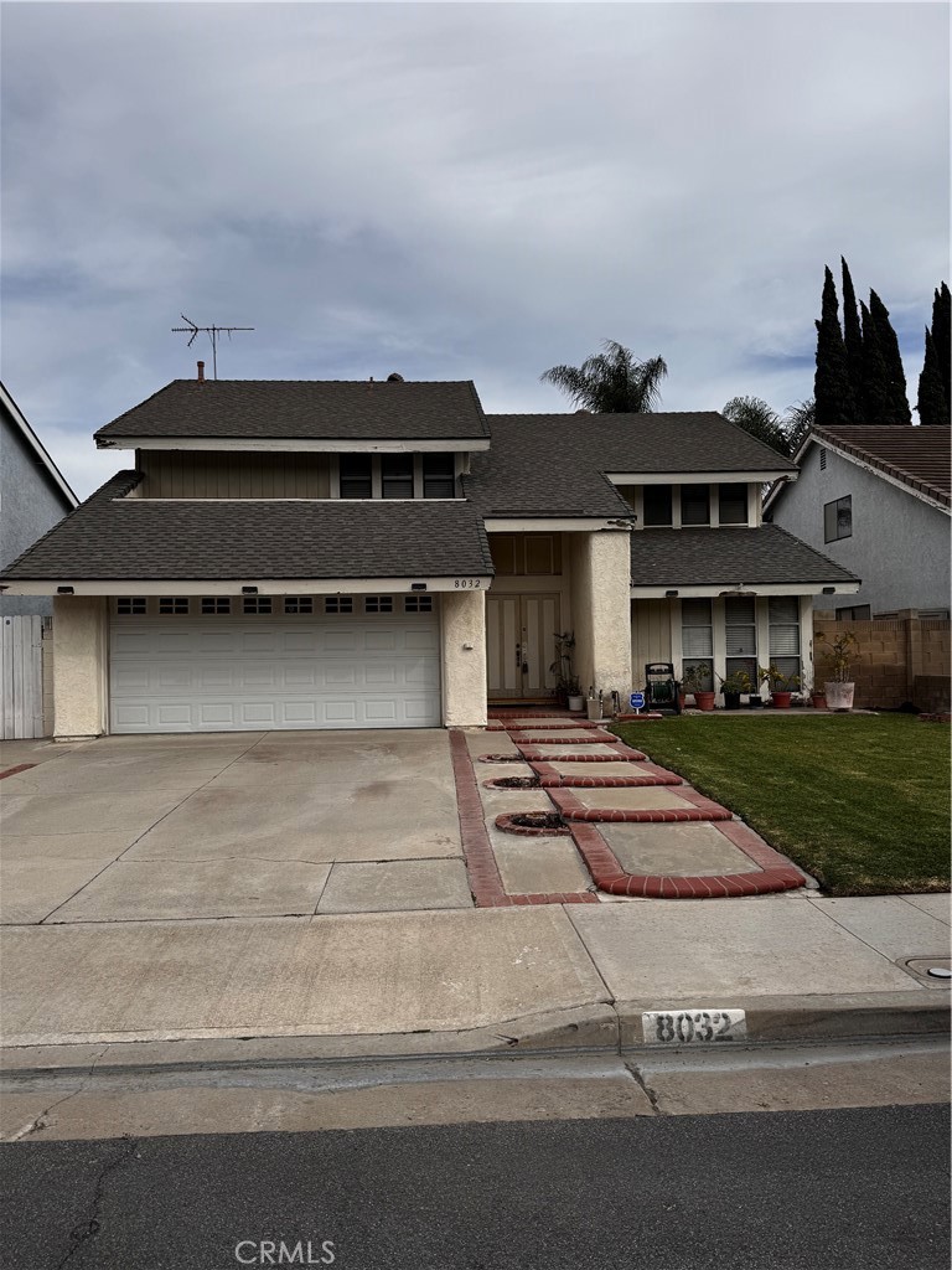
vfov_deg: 71.6
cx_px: 476
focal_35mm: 24
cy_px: 635
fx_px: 880
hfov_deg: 56.8
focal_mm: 6.76
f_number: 1.78
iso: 80
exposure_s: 1/7092
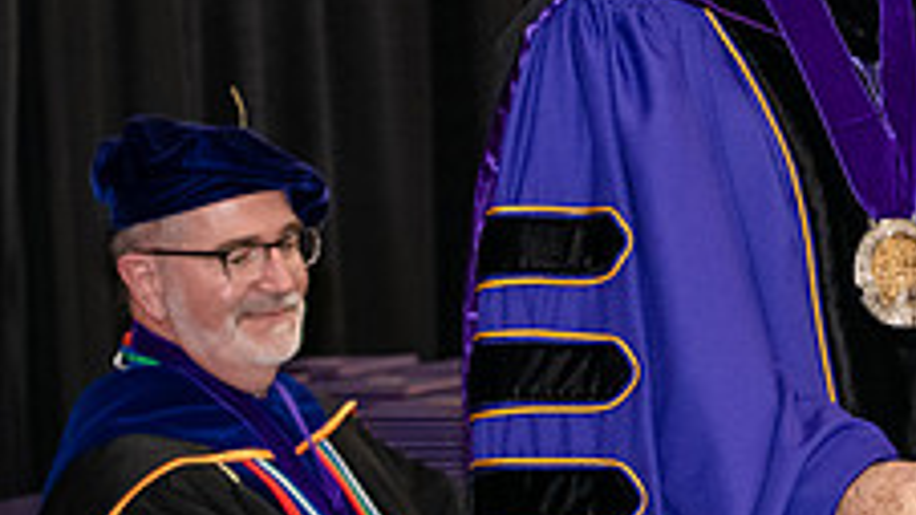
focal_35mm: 188
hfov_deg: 11.4
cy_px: 152
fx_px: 4565
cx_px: 904
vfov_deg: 6.5
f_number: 5
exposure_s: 1/200
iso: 2500
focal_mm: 70
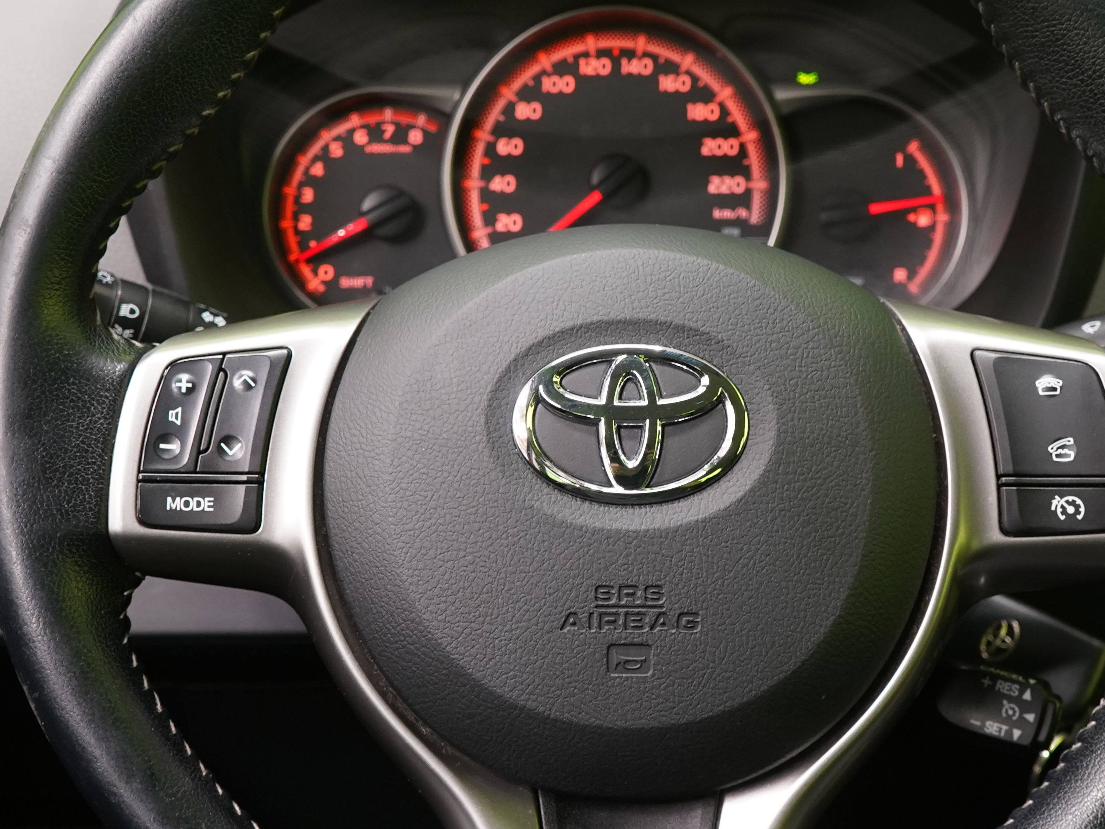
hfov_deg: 27.0
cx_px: 635
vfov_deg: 20.4
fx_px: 2298
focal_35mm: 72
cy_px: 400
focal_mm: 33
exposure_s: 1/20
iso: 1250
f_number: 5
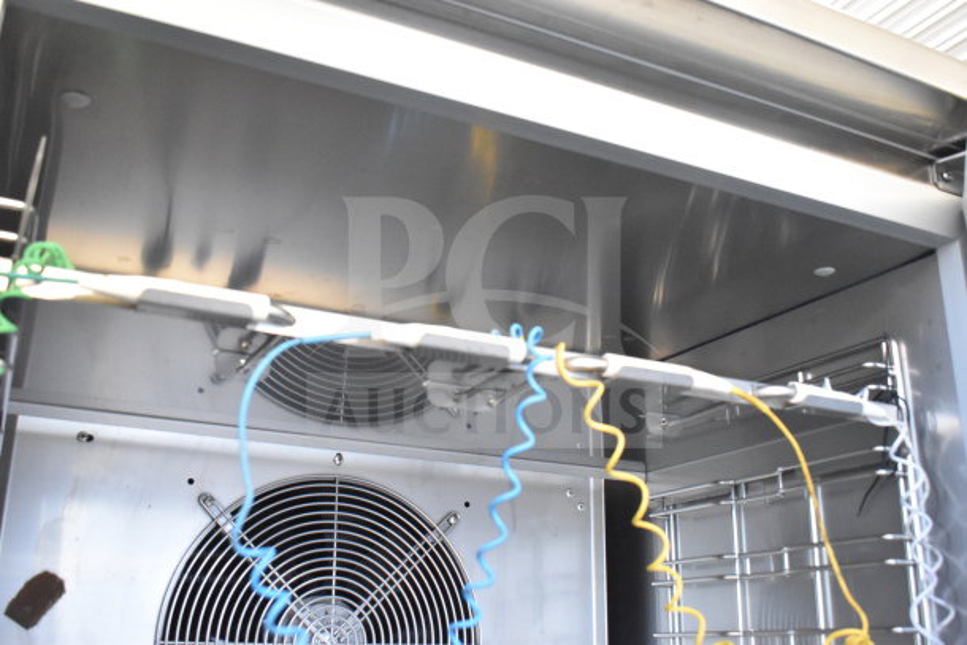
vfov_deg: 36.9
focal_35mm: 36
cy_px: 322
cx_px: 484
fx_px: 967
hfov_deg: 53.1
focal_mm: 24
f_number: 5.6
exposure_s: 1/125
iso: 6400
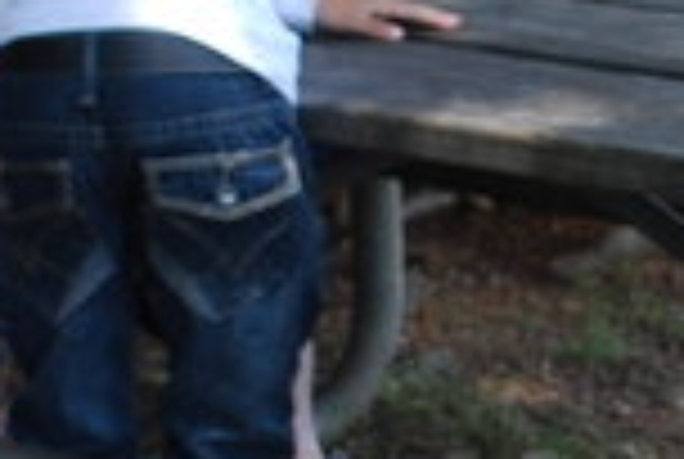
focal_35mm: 263
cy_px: 254
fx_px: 5007
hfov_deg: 7.7
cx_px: 810
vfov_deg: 5.2
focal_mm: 26
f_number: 5.6
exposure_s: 1/125
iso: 180
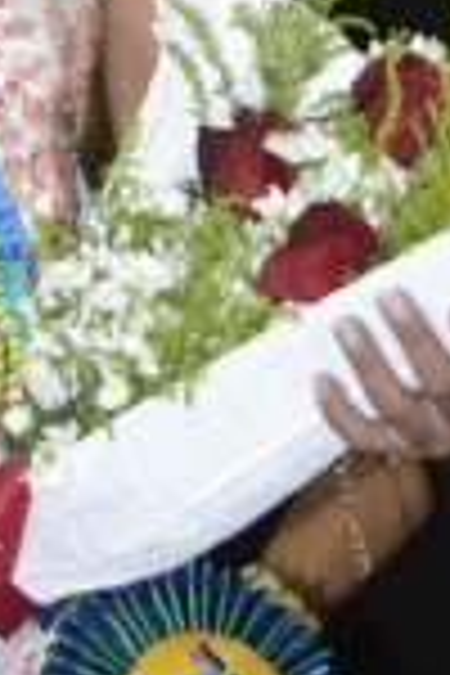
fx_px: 4125
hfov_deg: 6.2
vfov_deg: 9.3
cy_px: -90
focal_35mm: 220
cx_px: -146
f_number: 4.5
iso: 3200
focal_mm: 44
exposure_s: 1/60
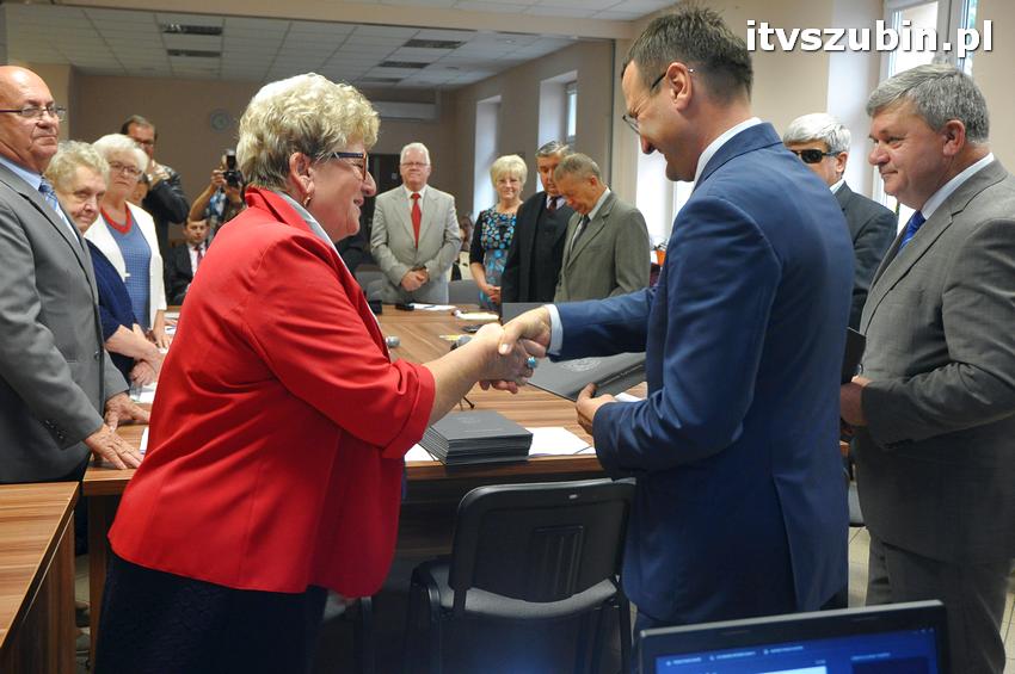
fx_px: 1056
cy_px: 337
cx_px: 508
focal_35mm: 38
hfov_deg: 51.3
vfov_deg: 35.4
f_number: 4
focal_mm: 25
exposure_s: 1/60
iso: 1250
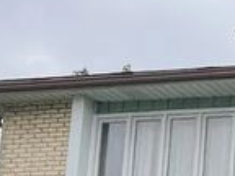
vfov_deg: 8.4
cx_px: 591
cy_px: 290
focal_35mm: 171
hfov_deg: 9.9
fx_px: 1161
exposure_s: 1/2169
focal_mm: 6.76
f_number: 1.78
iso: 100
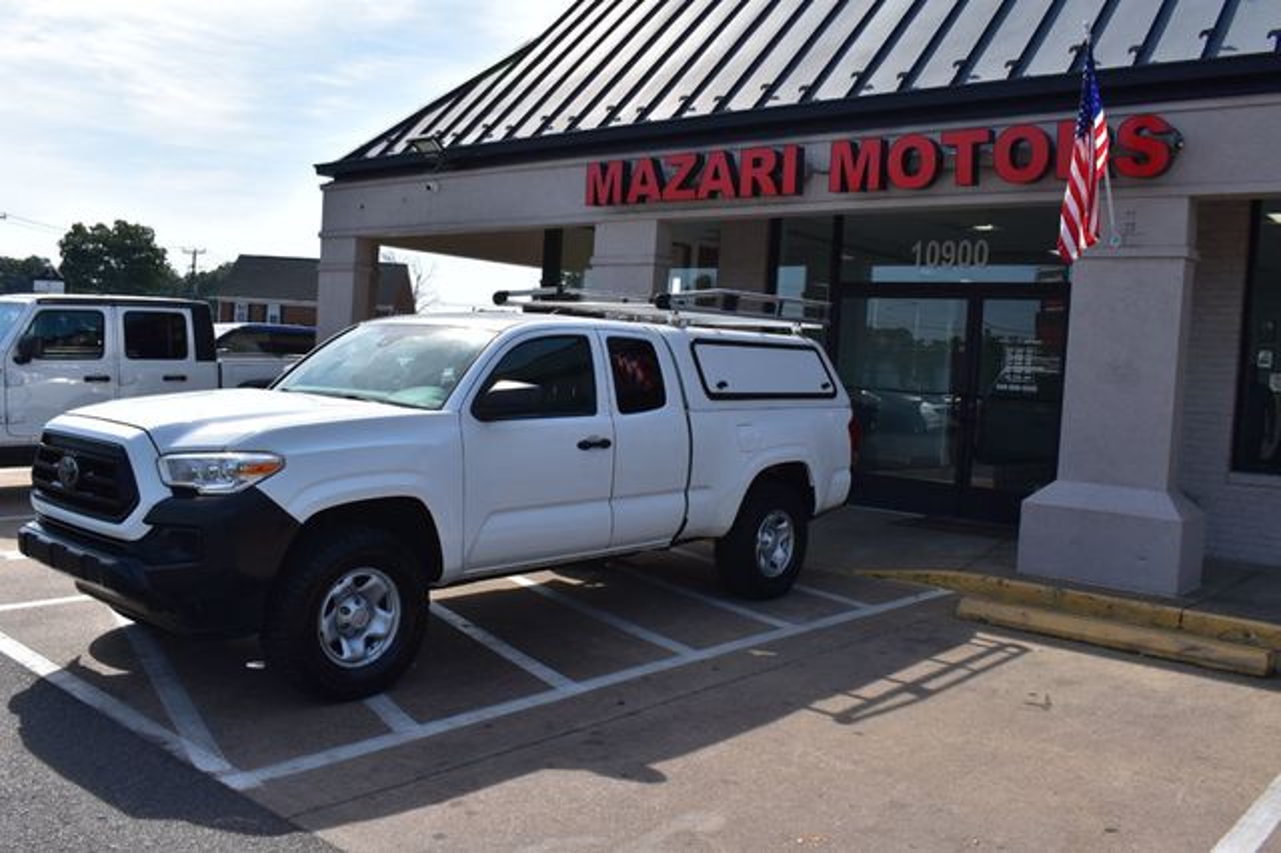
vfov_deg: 39.9
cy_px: 426
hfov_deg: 57.2
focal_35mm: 33
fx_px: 1174
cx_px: 640
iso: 280
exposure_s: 1/500
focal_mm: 22
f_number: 11
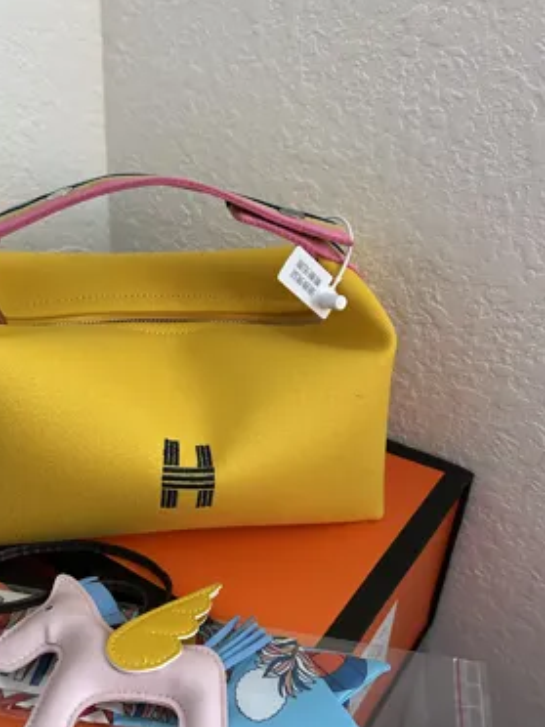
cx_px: 211
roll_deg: -3.2
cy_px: 405
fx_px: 651
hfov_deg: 45.1
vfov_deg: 58.2
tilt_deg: -31.6
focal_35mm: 31
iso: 800
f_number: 1.78
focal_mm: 6.86
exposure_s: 1/60
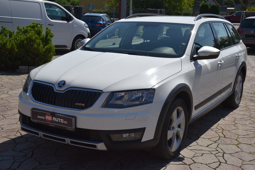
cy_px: 85
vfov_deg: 27.0
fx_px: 354
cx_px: 128
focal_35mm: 50
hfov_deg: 39.6
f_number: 13
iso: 500
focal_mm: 50
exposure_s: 1/640
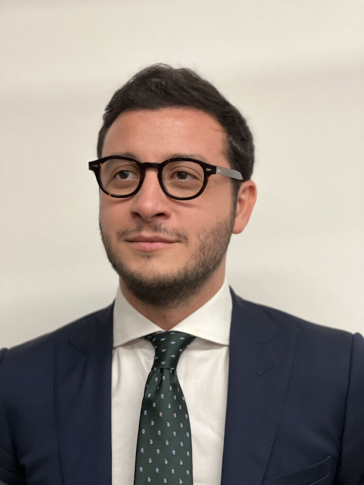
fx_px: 1080
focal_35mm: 77
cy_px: 242
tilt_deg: -1.8
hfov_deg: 19.1
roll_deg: +1.2
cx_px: 182
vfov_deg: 25.3
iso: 400
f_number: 2.8
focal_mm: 9
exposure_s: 1/25
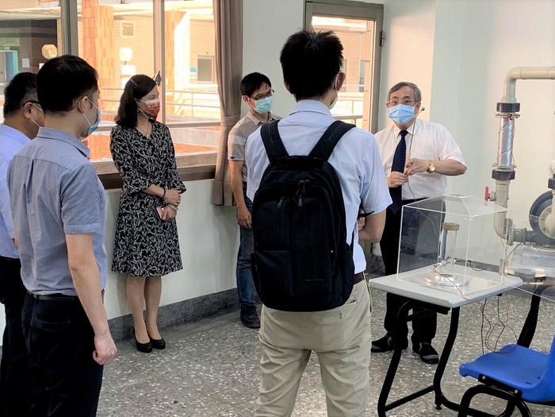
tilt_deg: -11.7
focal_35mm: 26
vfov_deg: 53.1
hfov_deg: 67.3
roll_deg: -0.7
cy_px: 208
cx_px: 278
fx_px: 417
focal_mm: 4.25
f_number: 1.8
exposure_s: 1/120
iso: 80
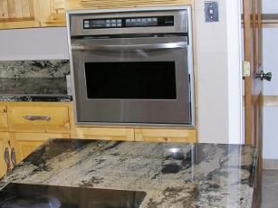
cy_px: 110
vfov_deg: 20.2
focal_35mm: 73
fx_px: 586
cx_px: 49
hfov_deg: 26.1
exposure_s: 1/60.1
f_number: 2.8
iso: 57
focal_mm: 8.9
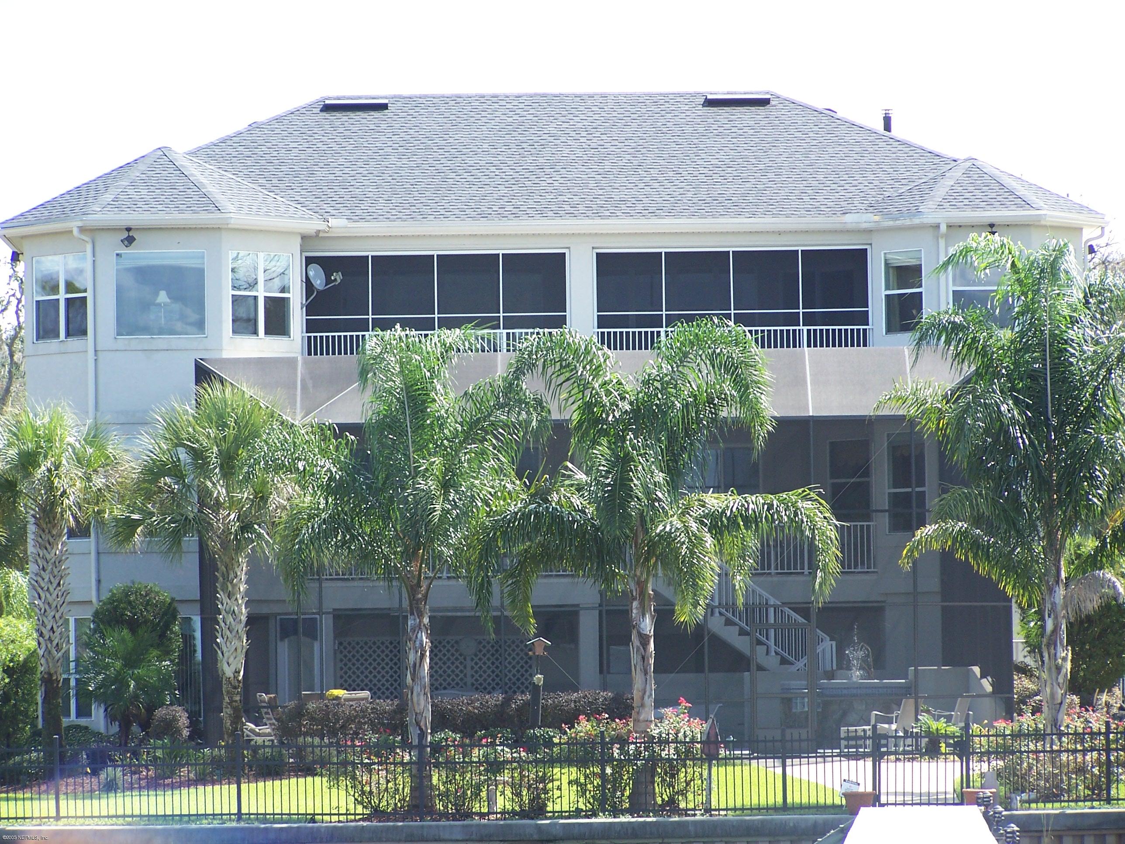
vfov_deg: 7.9
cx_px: 562
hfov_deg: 10.5
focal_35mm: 189
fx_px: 6142
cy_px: 422
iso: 80
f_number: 3.2
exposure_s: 1/250
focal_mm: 31.3
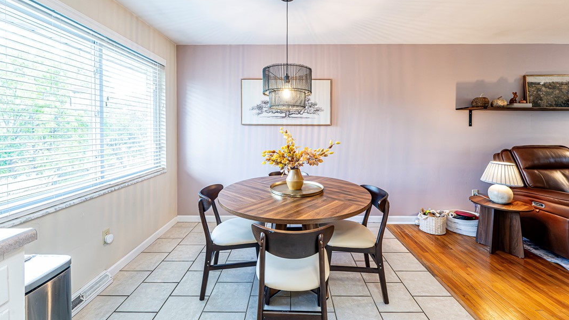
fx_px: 226
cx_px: 286
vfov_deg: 69.9
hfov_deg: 103.0
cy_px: 131
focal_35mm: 15
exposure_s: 1/50
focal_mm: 14
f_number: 8
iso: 2000
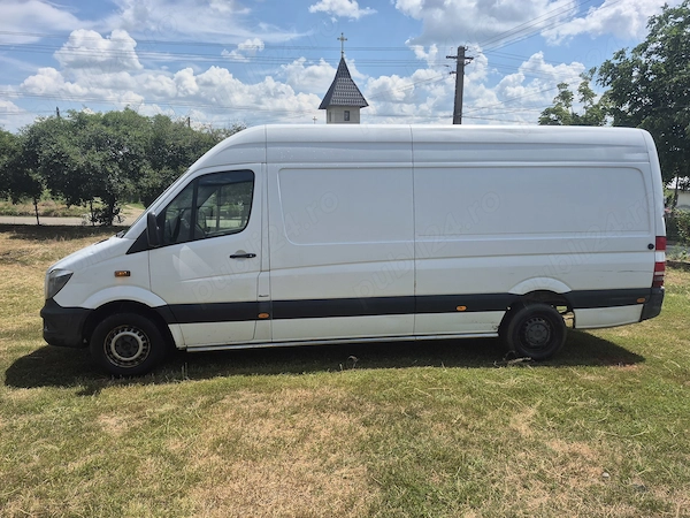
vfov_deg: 58.9
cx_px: 345
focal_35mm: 23
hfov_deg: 73.9
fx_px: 458
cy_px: 259
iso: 25
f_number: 1.8
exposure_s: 1/2184
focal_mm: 5.4
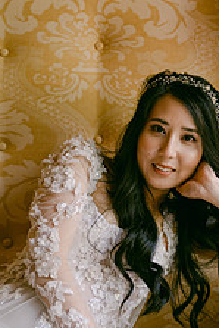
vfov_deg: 20.2
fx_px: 920
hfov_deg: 13.6
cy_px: 177
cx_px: 118
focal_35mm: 101
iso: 400
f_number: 1.8
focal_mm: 50
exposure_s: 1/200
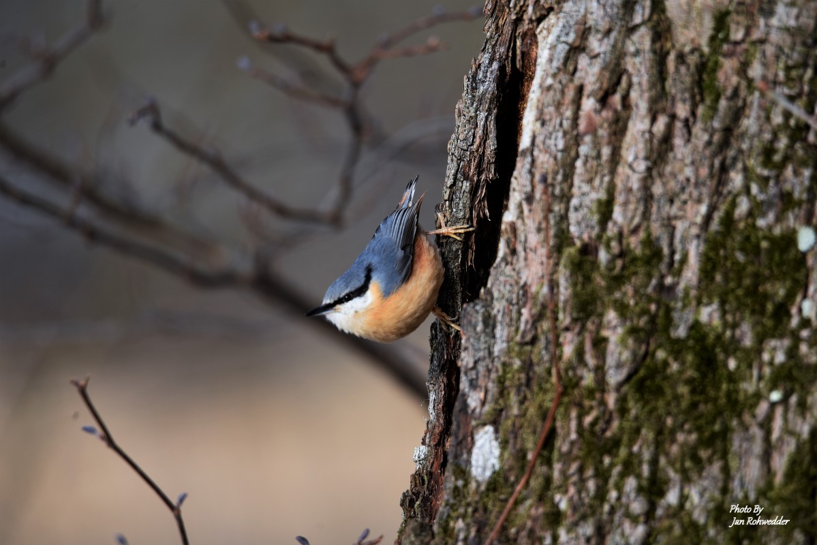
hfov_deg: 3.4
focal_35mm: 600
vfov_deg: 2.3
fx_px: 13619
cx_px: 408
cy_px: 272
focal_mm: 600
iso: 400
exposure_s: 1/400
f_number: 6.3
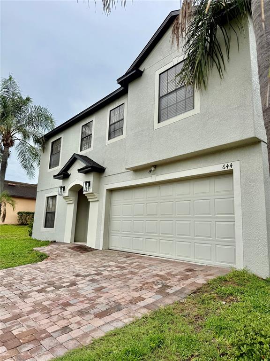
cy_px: 180
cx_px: 135
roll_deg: -3.2
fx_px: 250
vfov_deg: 71.6
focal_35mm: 24
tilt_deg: +11.0
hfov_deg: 56.8
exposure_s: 1/4975
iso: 80
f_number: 1.78
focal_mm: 6.76
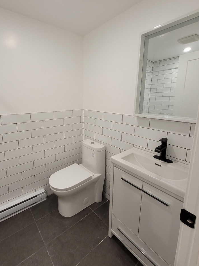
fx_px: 123
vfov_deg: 94.3
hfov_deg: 77.6
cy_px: 122
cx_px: 84
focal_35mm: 16
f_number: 2.2
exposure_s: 1/60.2
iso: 100
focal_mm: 1.74
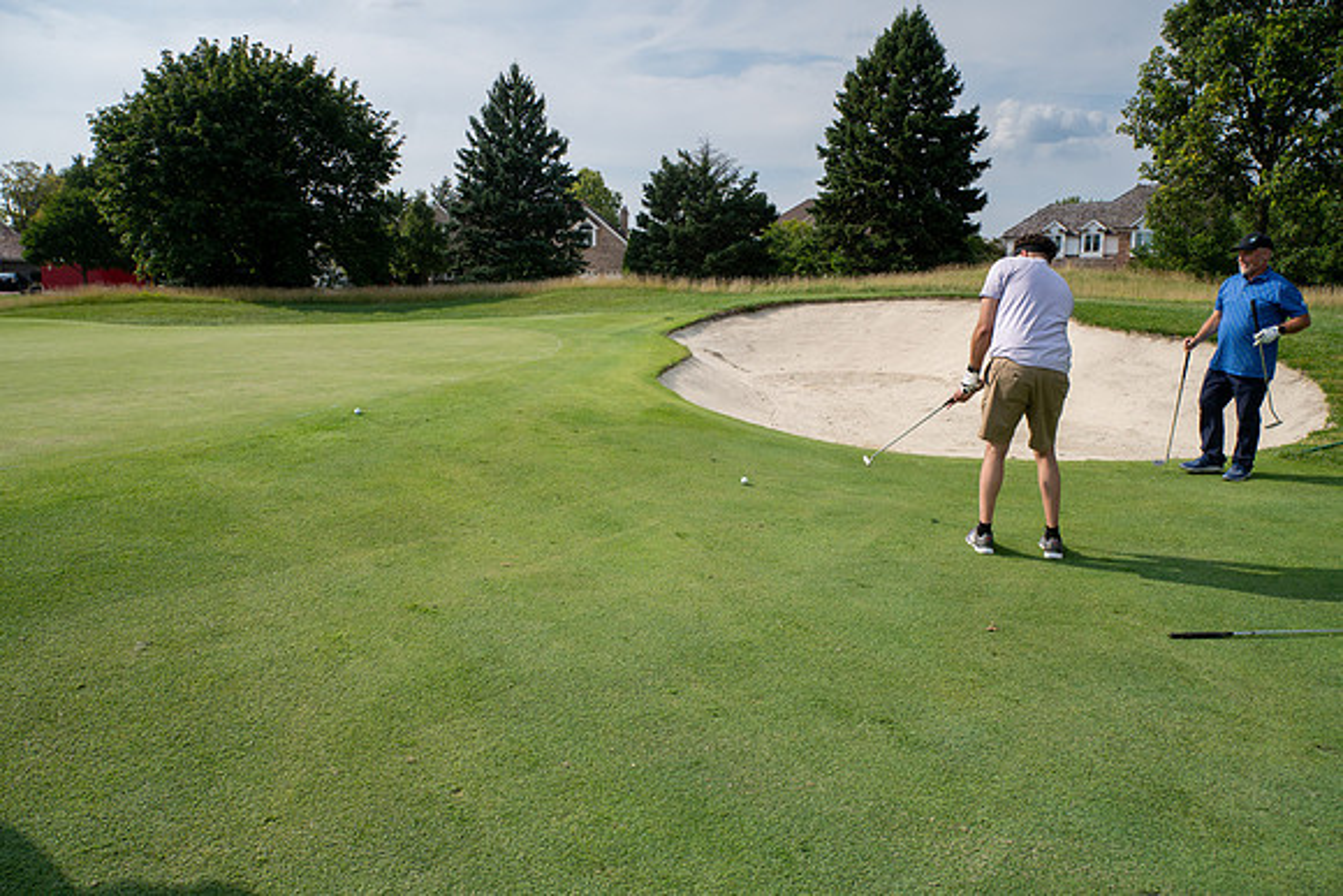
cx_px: 672
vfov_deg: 53.1
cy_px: 448
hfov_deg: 73.6
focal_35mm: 24
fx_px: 898
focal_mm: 24
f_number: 6.3
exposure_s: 1/2500
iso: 250
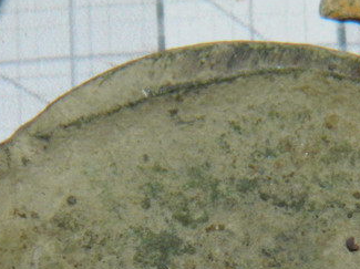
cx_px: 273
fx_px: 2867
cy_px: 414
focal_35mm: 276
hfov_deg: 7.2
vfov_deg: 5.3
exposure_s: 1/50
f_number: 11.9
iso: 200
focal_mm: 15.1
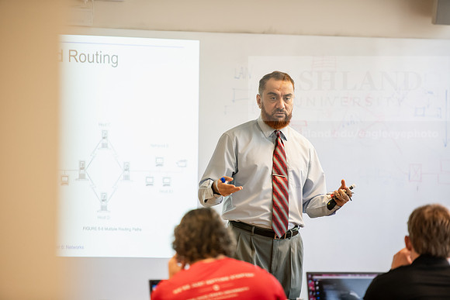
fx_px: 2313
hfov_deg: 11.1
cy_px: 150
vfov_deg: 7.4
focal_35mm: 185
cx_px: 225
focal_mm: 185
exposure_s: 1/200
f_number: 2.8
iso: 1250
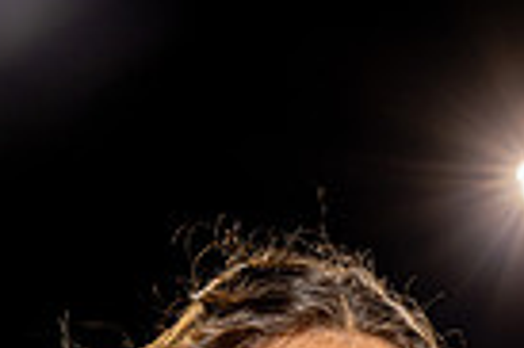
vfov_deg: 11.0
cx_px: 157
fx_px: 1526
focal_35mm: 105
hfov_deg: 19.4
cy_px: 826
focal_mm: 32
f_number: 5.6
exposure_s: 1/250
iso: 800
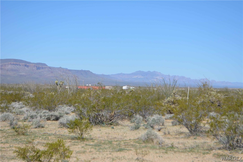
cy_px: 81
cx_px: 122
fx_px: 557
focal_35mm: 82
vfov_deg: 16.6
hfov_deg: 24.6
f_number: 7.1
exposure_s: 1/2000
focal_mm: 55
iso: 400
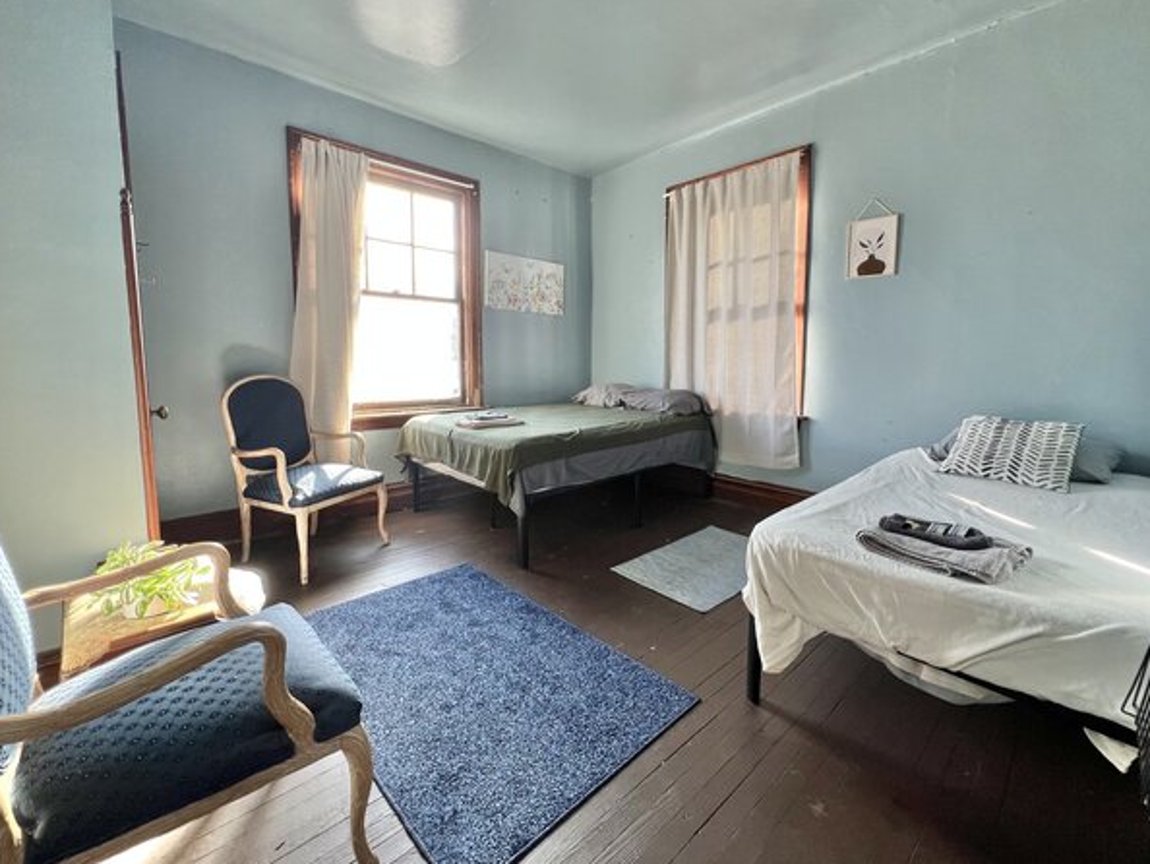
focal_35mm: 14
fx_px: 465
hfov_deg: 102.0
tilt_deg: -5.7
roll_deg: -0.5
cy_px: 405
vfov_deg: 85.6
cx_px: 598
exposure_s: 1/99
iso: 80
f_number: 1.8
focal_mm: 1.57
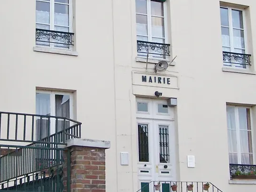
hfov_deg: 21.7
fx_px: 666
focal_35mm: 90
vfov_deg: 16.4
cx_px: 105
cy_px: 73
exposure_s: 1/90
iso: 80
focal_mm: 6.3
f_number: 2.8
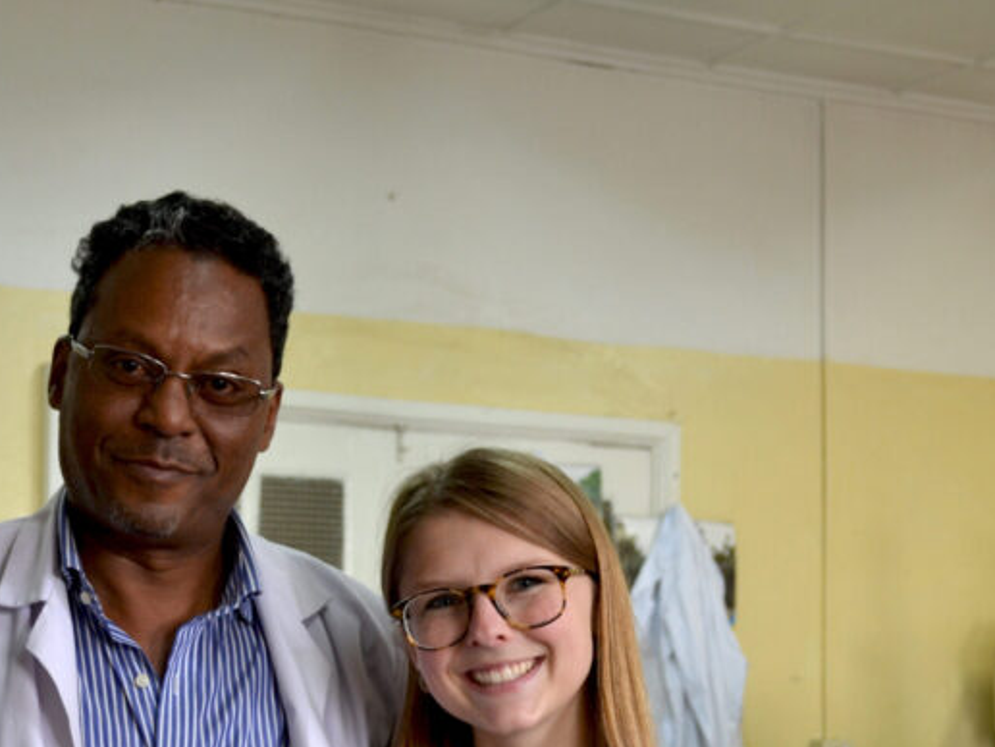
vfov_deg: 17.7
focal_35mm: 83
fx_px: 2384
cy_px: 580
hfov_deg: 23.3
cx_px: 218
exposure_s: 1/30
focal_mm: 29
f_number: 4.5
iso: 400
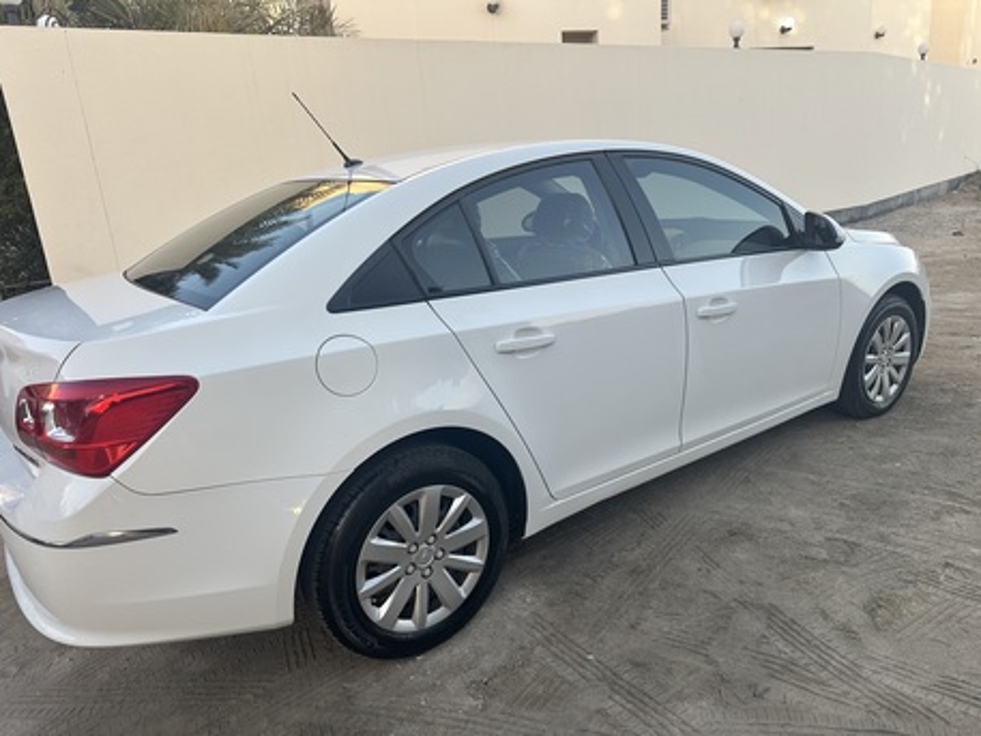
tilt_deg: -16.9
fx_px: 680
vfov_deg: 56.8
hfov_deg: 71.6
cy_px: 368
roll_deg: +4.2
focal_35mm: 24
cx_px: 490
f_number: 1.78
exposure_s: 1/503
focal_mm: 6.86
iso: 80
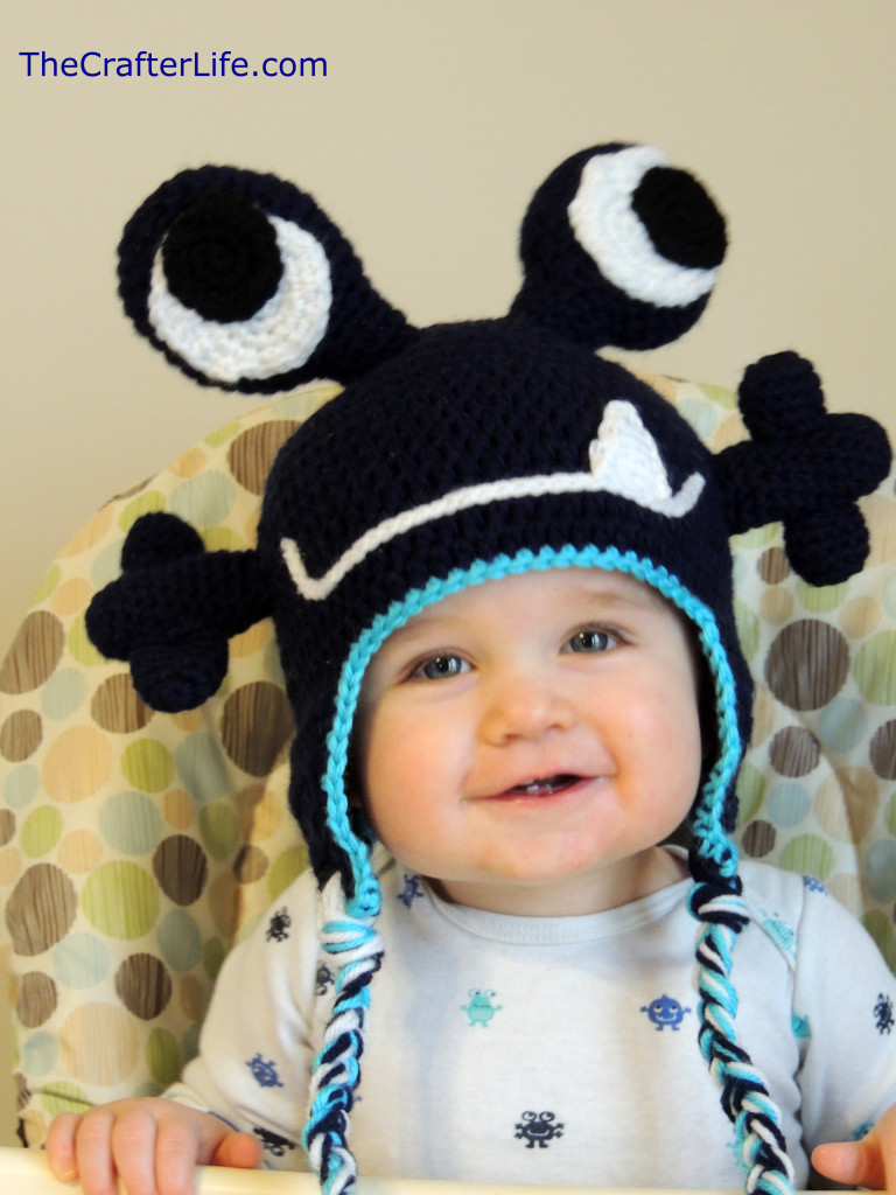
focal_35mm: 105
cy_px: 598
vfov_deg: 18.7
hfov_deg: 14.1
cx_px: 448
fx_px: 3624
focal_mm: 18.7
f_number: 4.2
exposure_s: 1/25
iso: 450
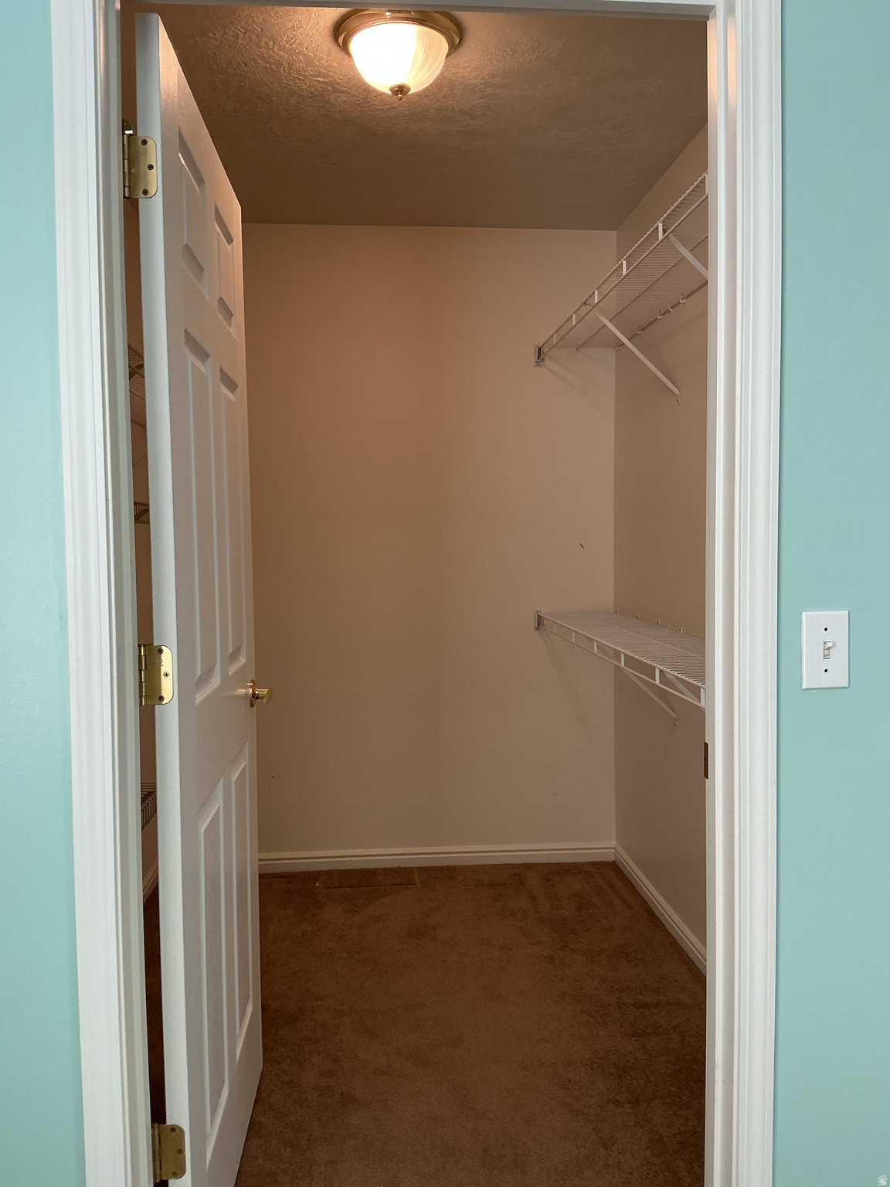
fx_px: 994
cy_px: 594
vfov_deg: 61.7
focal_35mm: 29
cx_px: 445
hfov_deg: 48.2
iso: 64
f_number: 1.8
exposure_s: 1/120
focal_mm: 3
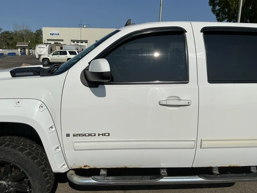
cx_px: 128
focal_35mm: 28
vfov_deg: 49.7
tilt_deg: -6.6
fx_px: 208
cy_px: 96
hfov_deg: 63.4
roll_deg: -1.2
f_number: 1.8
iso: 25
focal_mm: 3
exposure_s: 1/8621
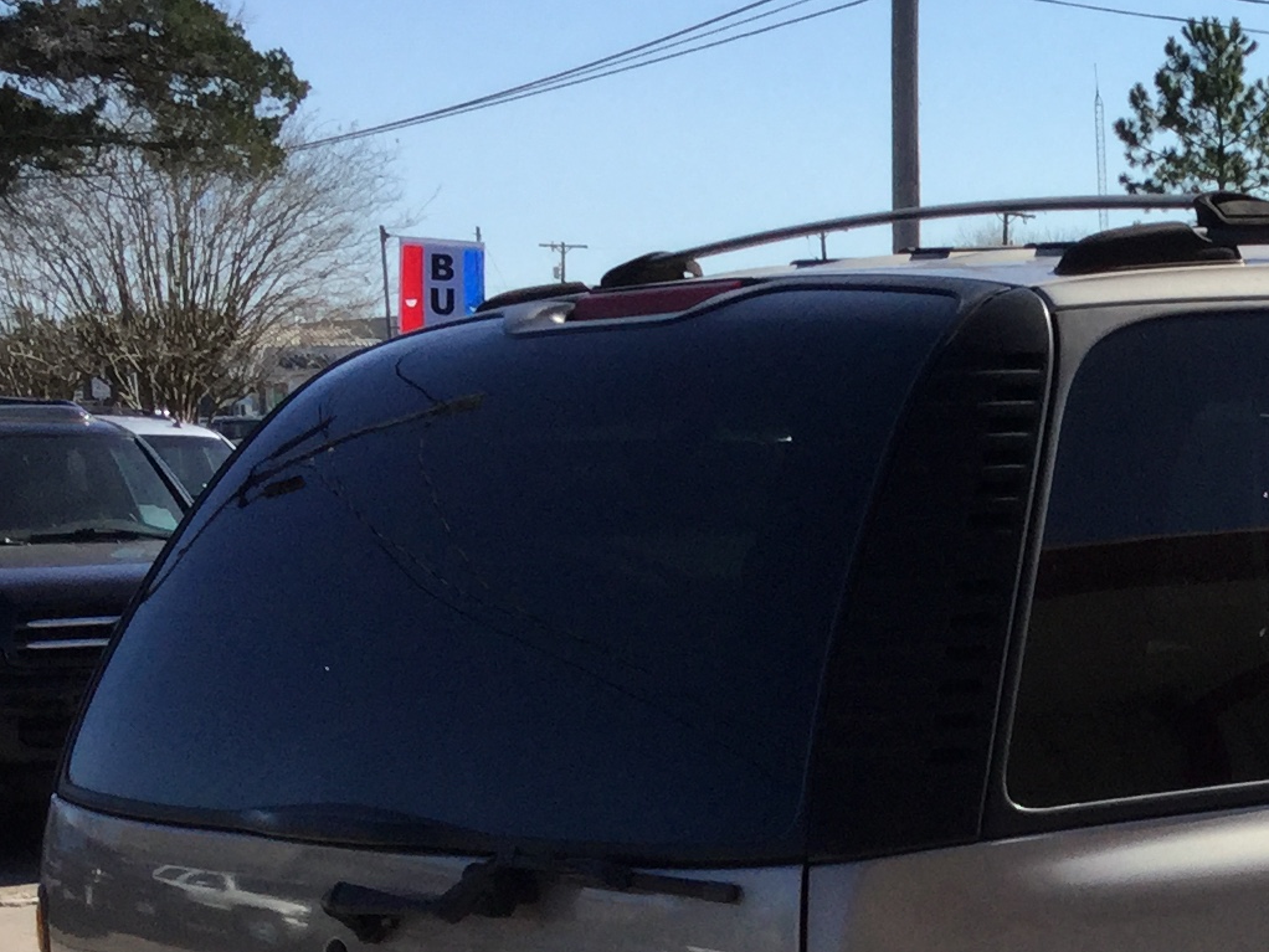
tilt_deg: -9.8
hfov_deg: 18.7
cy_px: 981
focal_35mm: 99
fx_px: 3630
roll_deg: -0.1
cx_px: 1560
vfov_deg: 14.7
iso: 25
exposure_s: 1/1235
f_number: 2.4
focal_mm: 3.3
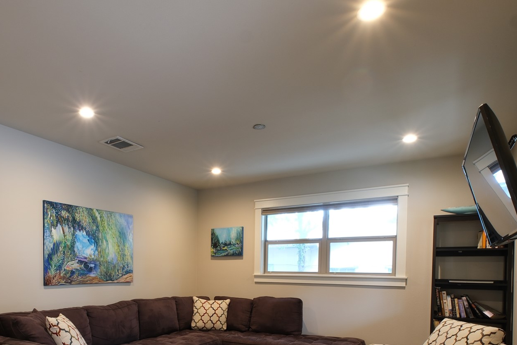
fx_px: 373
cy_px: 279
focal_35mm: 26
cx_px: 181
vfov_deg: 46.7
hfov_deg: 67.9
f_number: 10
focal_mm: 10
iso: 250
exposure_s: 1/1.2
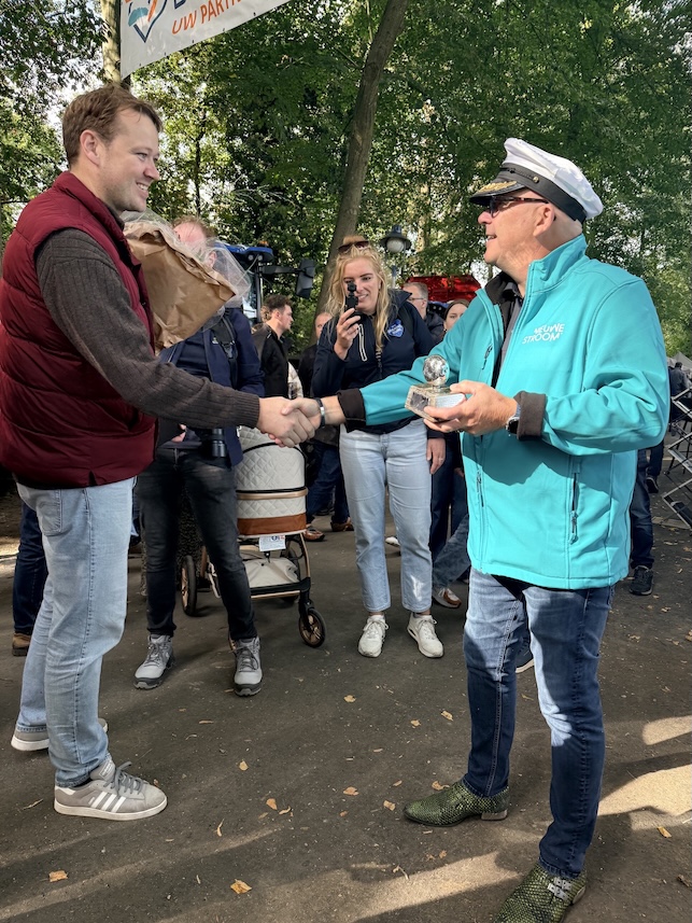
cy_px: 462
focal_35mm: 24
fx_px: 640
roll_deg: -1.3
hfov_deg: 56.8
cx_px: 346
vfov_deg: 71.6
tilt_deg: -6.1
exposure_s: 1/426
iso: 100
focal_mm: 6.76
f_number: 1.78
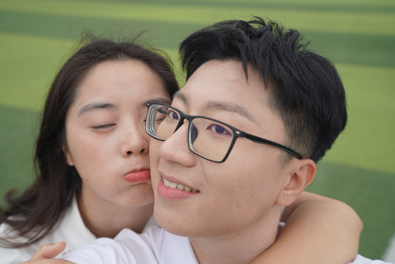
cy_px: 132
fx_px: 384
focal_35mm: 35
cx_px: 198
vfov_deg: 37.9
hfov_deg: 54.4
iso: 100
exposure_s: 1/200
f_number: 4
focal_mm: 35
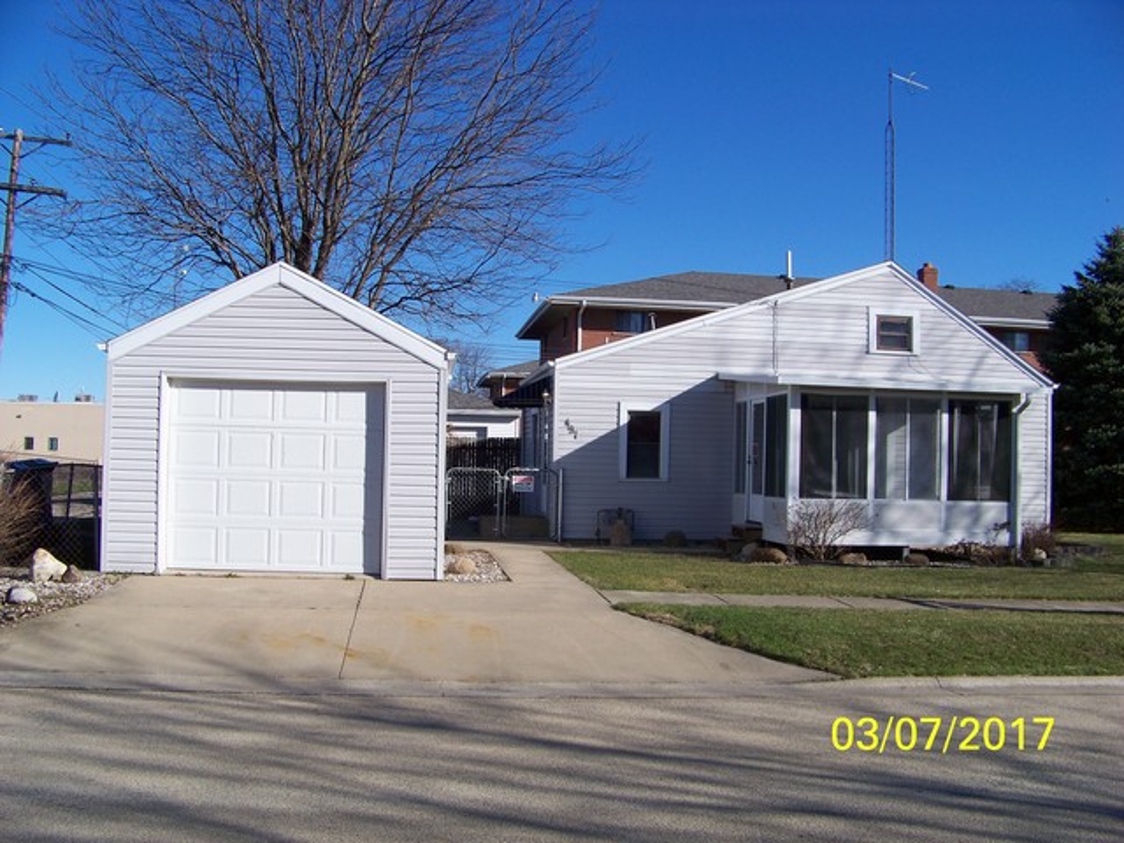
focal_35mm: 36
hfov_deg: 51.4
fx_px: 1169
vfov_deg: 39.7
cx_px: 562
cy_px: 422
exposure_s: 1/640
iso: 64
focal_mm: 5.85
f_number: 4
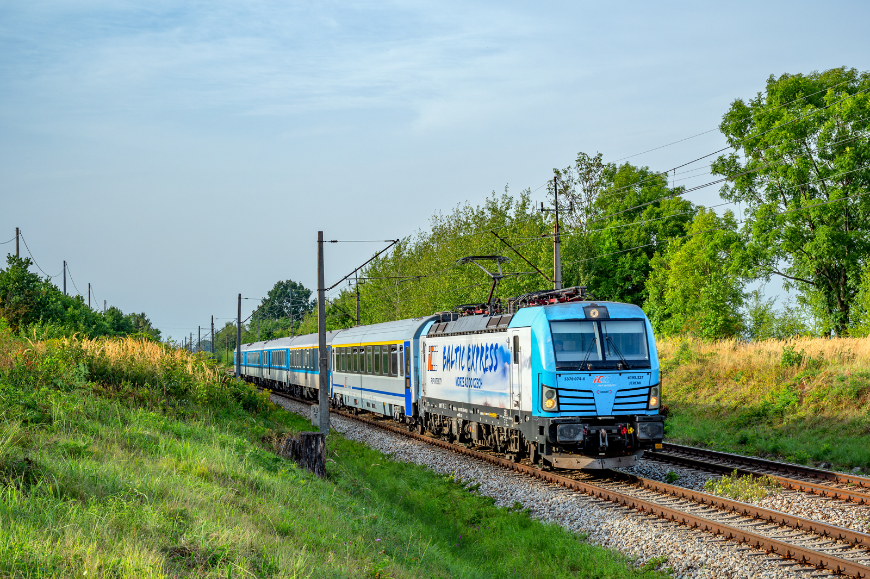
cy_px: 290
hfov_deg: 34.0
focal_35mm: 59
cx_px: 435
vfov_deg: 23.0
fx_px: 1425
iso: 400
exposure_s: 1/500
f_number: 9
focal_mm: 59
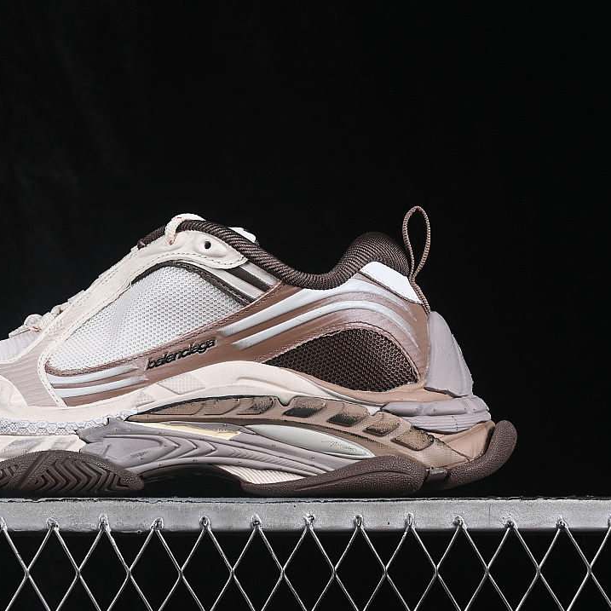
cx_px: 182
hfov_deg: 18.0
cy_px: 306
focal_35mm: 96
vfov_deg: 18.1
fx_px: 1917
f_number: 8
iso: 160
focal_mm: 50
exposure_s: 1/80
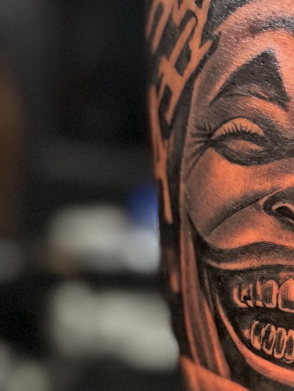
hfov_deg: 16.5
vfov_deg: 23.4
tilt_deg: -14.6
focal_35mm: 82
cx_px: 430
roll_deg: -8.4
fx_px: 929
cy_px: 321
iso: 800
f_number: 1.78
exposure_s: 1/60
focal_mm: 6.76
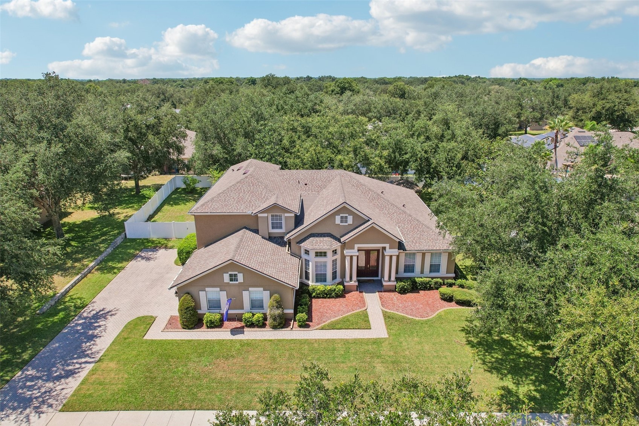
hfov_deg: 78.6
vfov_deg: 57.2
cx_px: 320
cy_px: 213
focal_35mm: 22
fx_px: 390
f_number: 2.8
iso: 100
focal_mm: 8.4
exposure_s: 1/1600
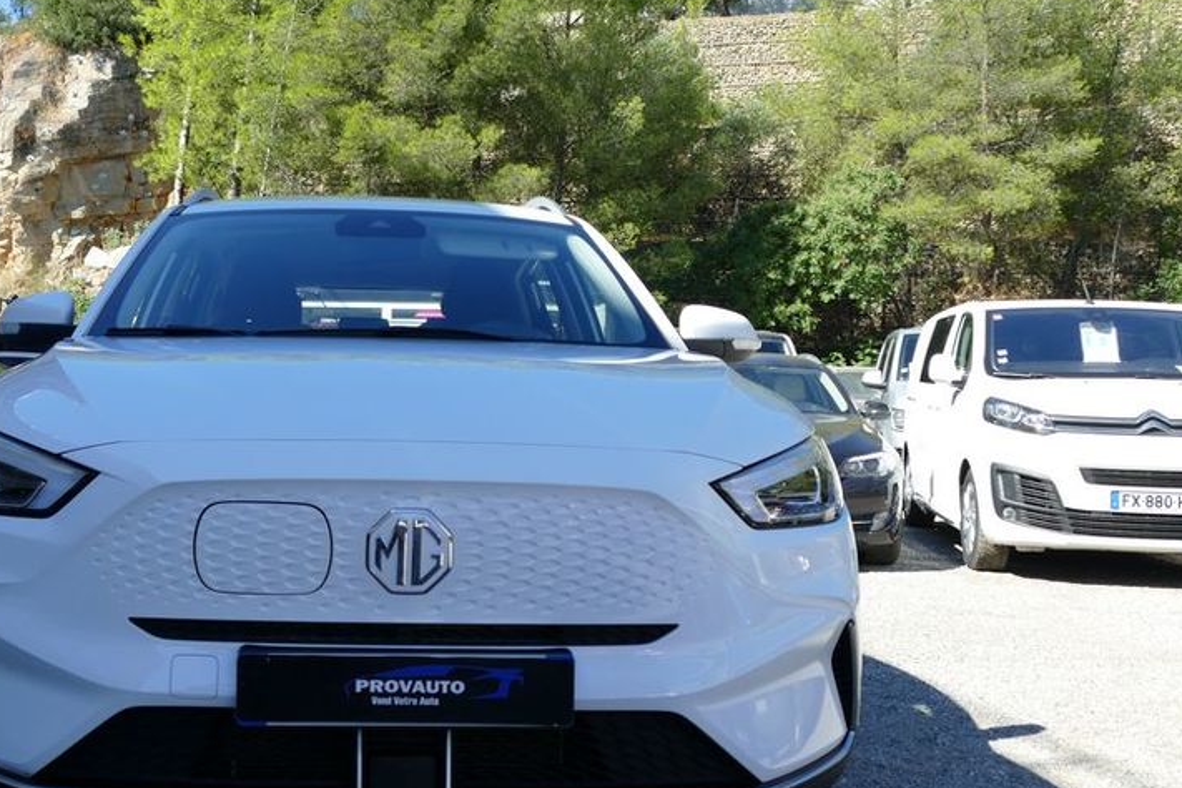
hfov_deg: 43.1
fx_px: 1477
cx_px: 411
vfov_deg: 29.9
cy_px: 370
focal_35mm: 45
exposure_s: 1/800
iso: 125
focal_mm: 11.6
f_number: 3
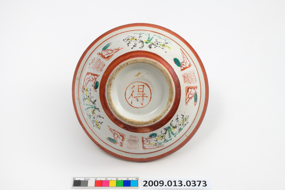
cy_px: 95
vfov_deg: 22.6
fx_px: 475
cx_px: 142
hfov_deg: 33.4
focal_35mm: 60
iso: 100
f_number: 22
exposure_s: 1/60
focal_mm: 60
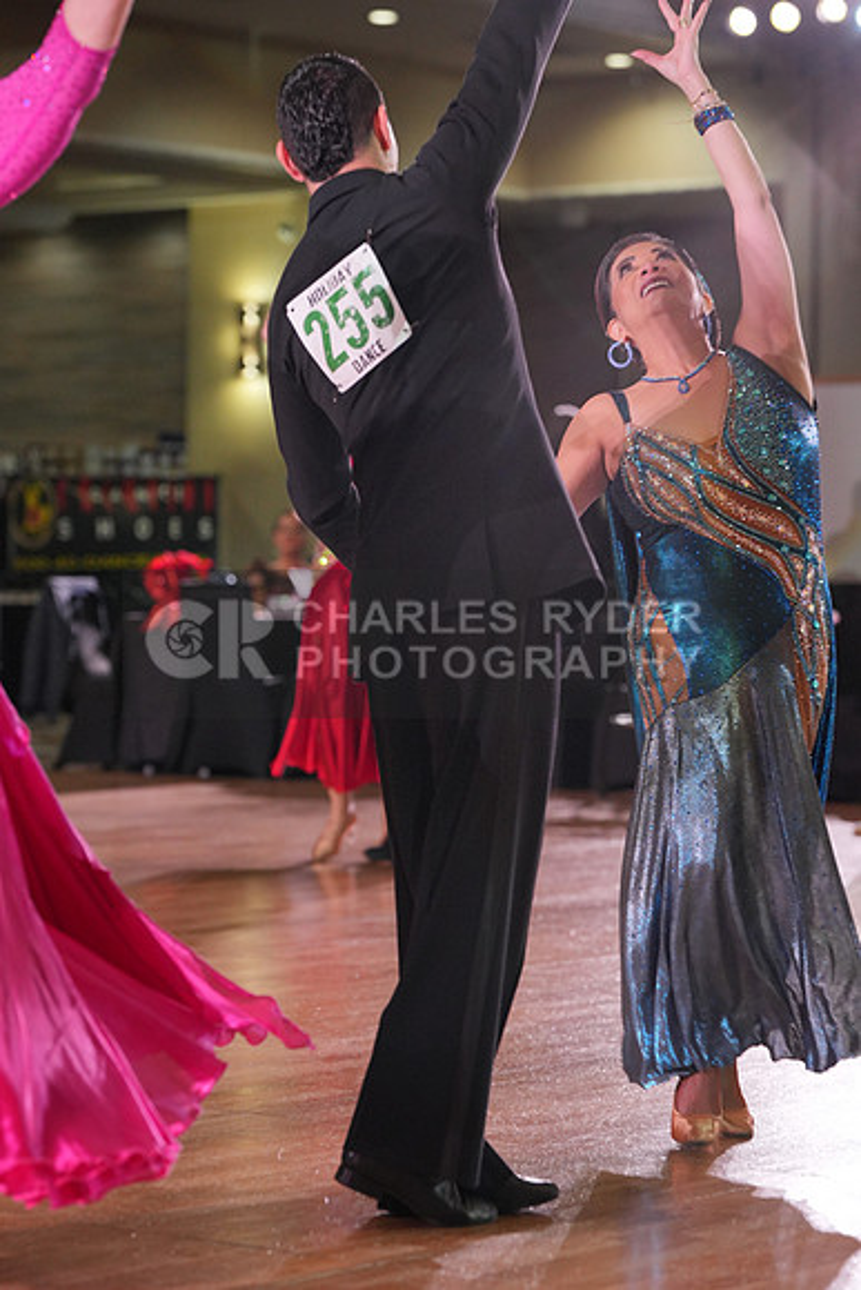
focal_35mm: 112
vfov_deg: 18.3
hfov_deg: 12.2
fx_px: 4015
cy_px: 645
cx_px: 430
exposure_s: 1/500
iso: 2000
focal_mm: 112
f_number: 4
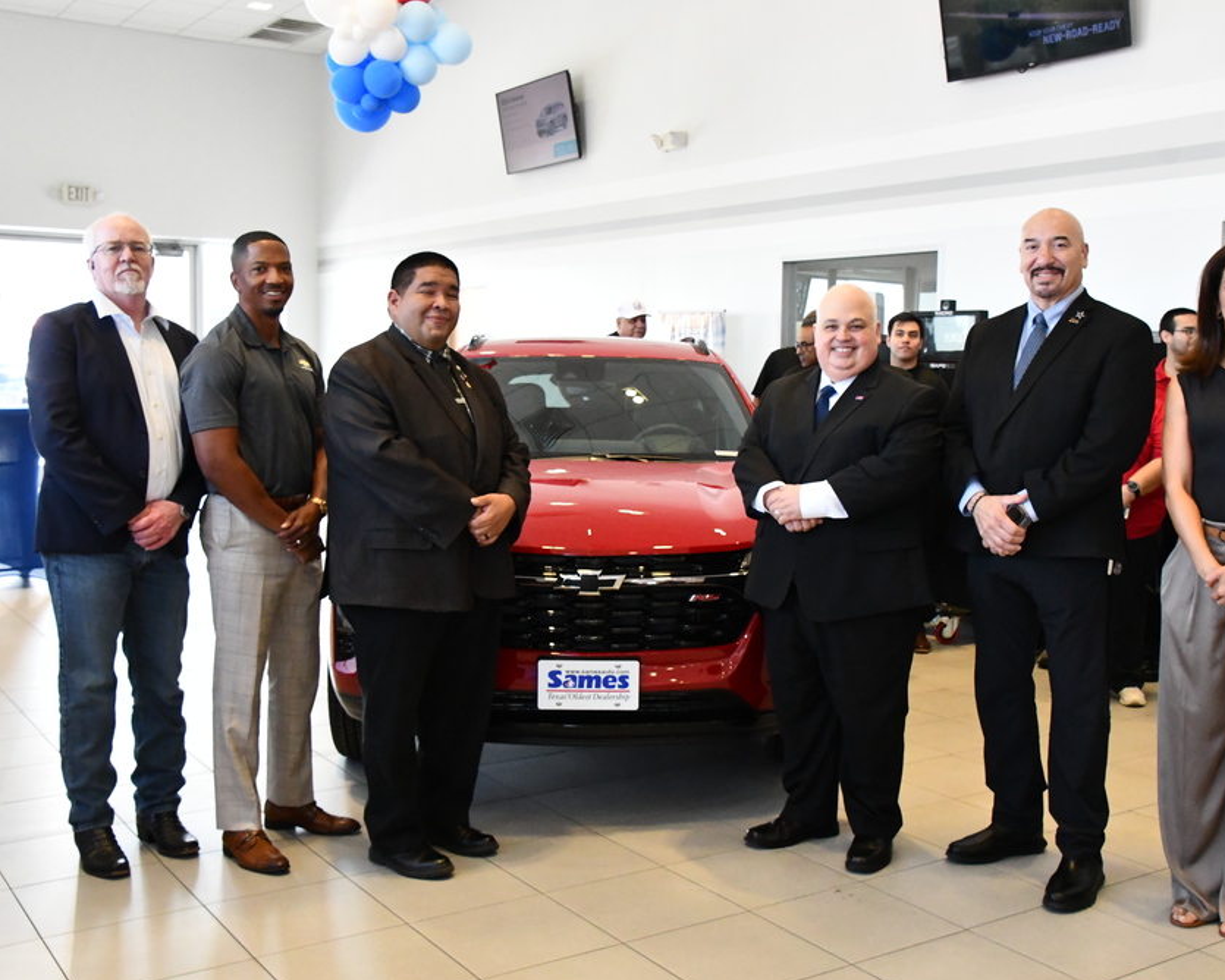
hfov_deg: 47.9
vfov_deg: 39.2
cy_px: 489
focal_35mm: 38
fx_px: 1378
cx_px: 656
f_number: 9
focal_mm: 22
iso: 5000
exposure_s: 1/320
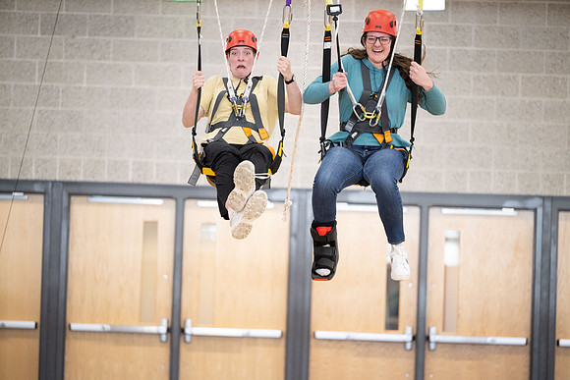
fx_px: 3167
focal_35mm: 200
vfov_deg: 6.9
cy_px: 190
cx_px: 285
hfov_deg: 10.3
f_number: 2.8
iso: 3200
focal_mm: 200
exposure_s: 1/500
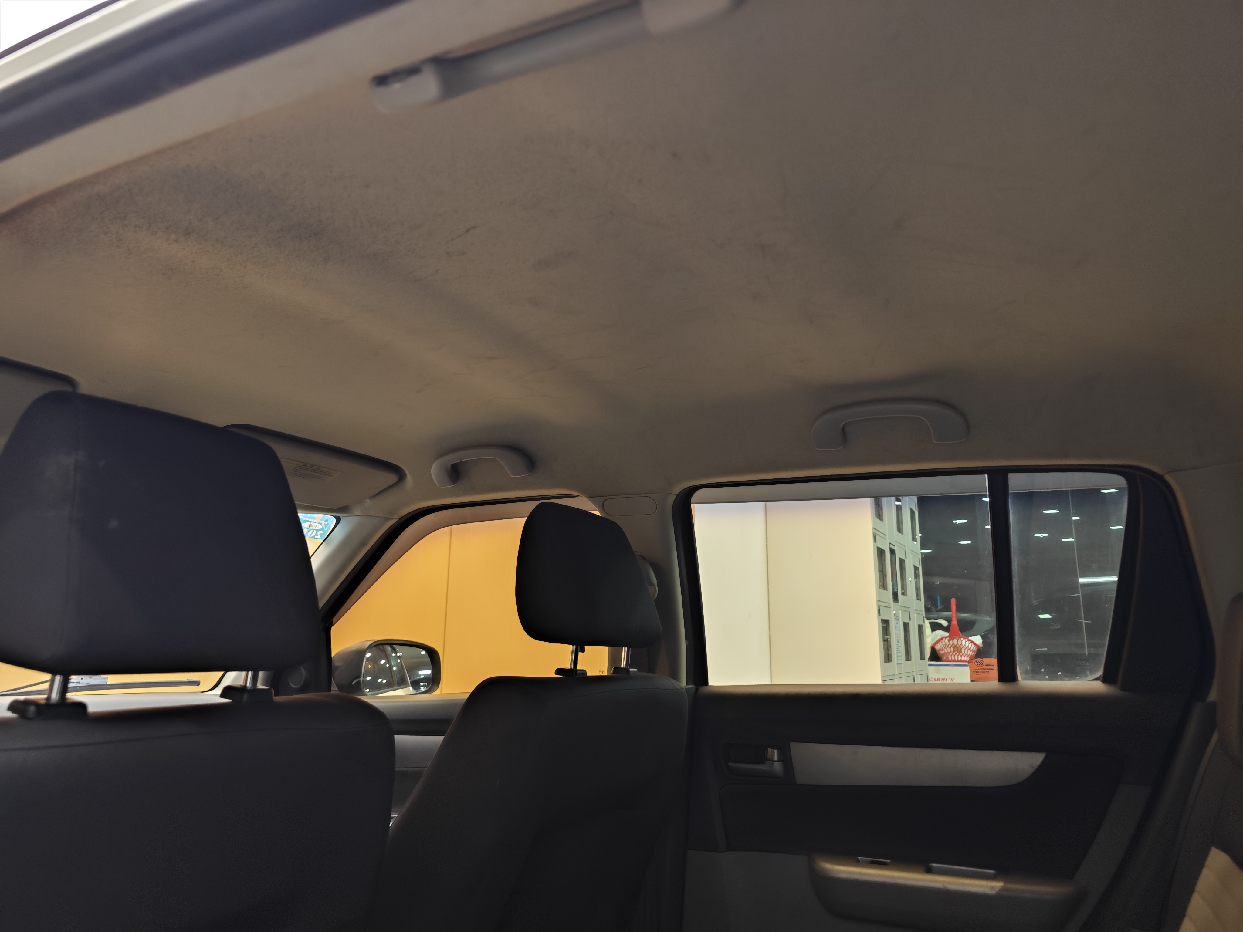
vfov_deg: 58.9
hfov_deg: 73.9
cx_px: 622
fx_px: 826
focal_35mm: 23
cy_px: 466
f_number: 1.9
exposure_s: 1/30
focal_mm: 8.7
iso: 640
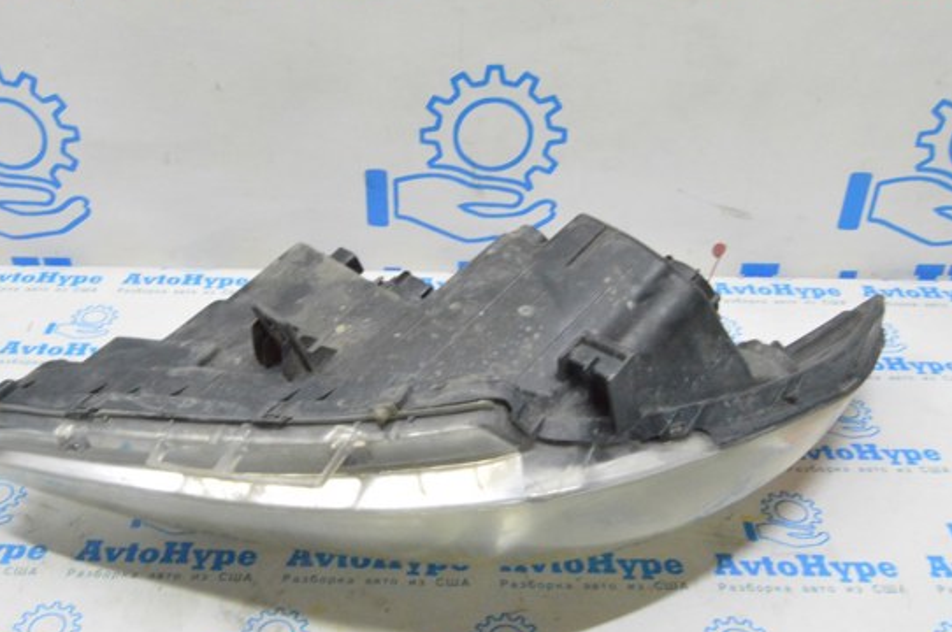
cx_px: 422
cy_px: 298
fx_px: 1030
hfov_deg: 49.5
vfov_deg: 34.1
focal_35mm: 39
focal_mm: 22
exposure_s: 1/15
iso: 6400
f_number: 20
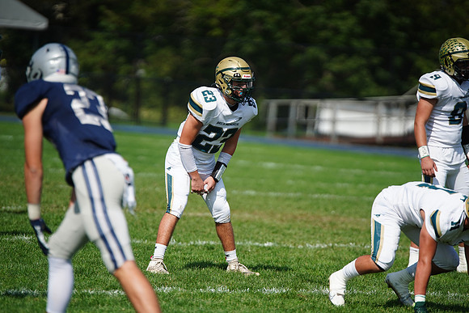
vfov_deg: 4.6
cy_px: 156
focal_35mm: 300
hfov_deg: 6.9
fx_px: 3909
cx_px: 234
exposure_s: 1/8000
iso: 400
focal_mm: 300
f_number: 2.8
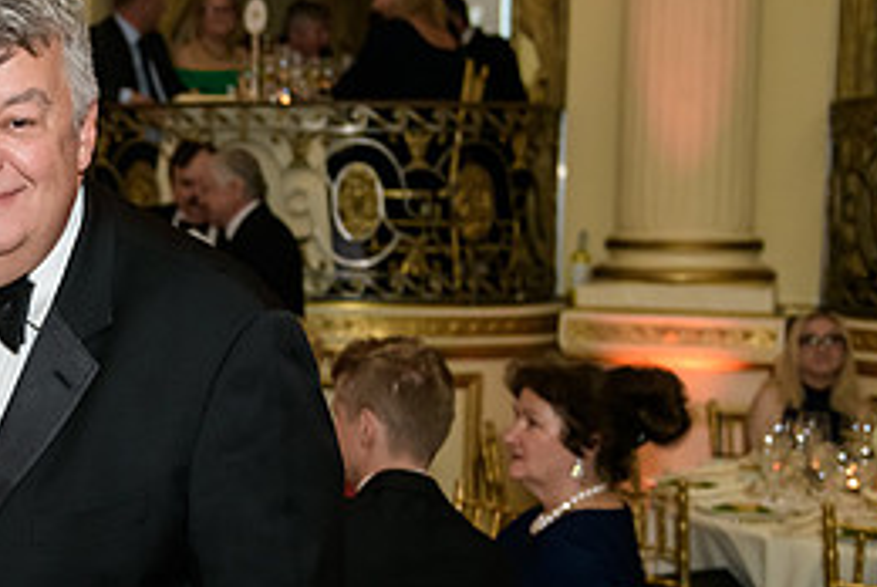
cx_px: -10
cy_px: 363
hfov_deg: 24.7
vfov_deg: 17.5
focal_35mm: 78
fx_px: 1902
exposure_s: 1/125
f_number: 3.2
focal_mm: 35
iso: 1600
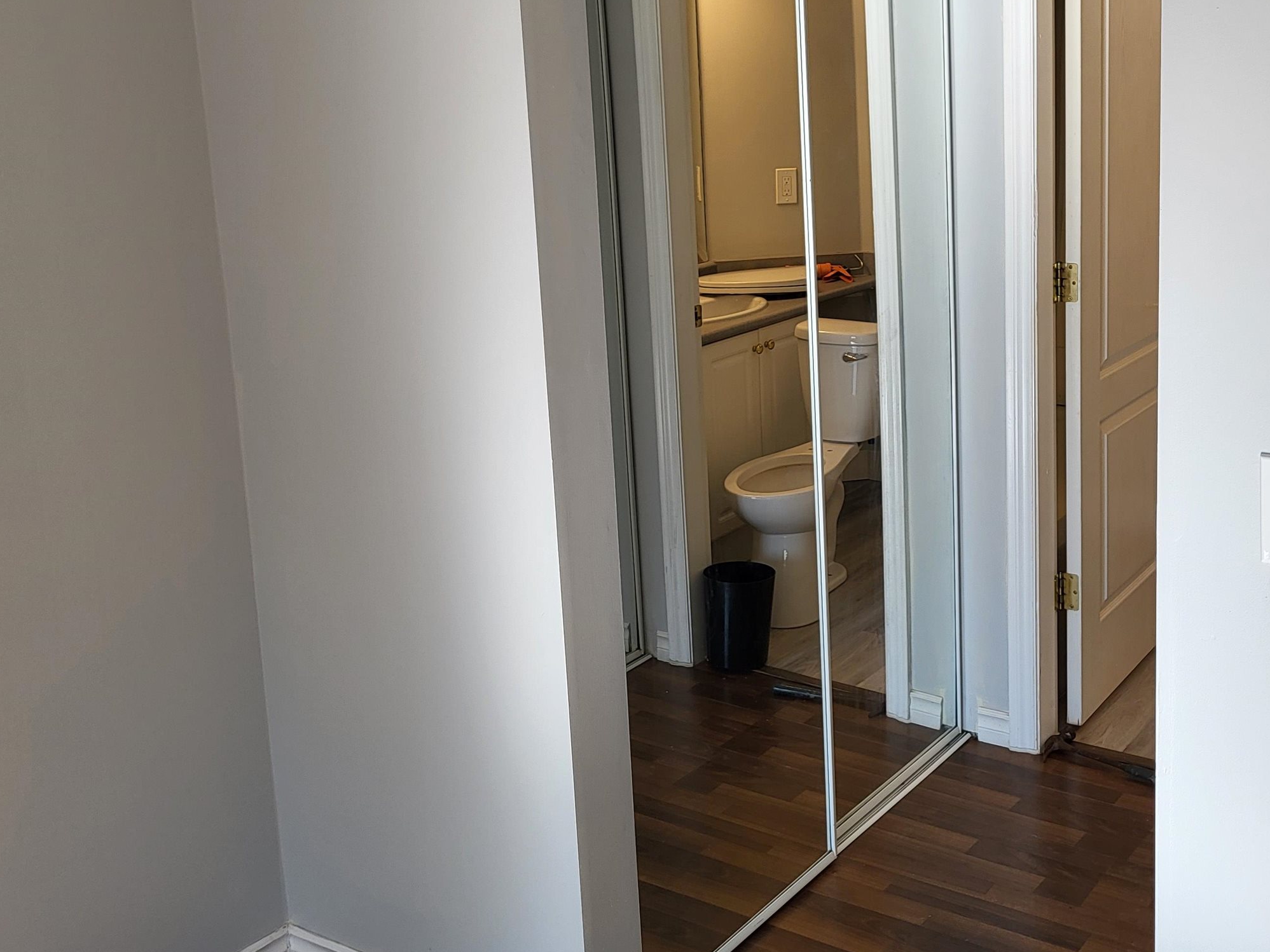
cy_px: 338
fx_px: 1468
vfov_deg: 35.7
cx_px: 899
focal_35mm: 40
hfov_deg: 45.7
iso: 40
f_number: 1.8
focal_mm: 5.4
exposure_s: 1/134
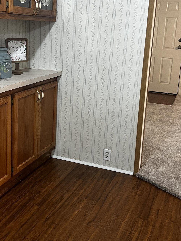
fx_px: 314
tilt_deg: -12.3
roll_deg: -2.2
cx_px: 75
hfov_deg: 32.1
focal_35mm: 45
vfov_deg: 41.9
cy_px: 100
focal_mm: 5.7
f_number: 1.5
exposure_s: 1/60
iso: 125
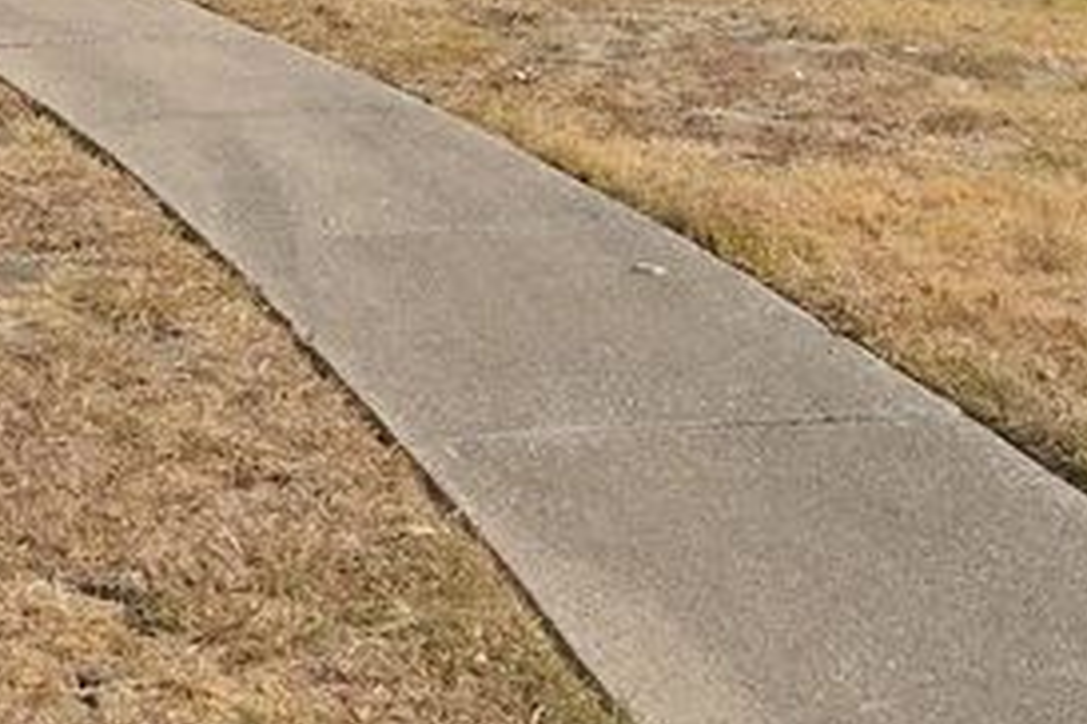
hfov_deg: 27.5
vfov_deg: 19.5
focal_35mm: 60
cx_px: -350
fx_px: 1812
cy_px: -378
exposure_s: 1/100
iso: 80
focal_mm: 16
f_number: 7.1
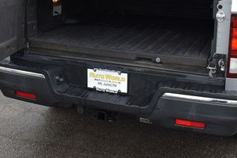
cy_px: 16
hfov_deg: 34.9
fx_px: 375
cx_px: 90
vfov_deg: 23.2
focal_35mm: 57
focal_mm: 18
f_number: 5.6
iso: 280
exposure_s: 1/250
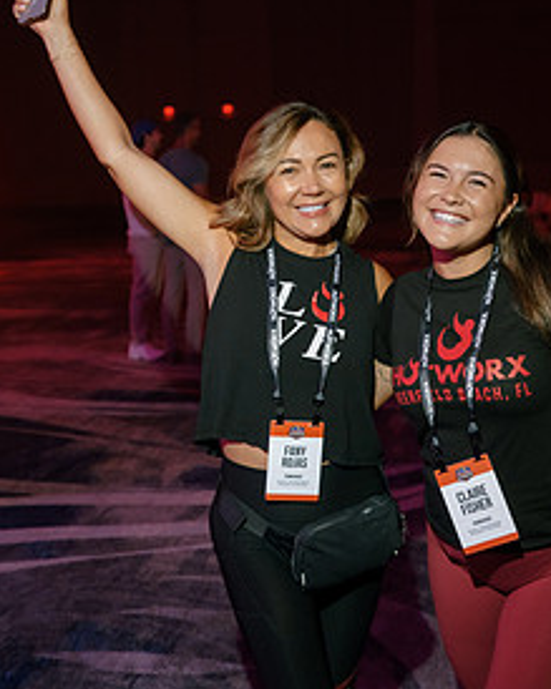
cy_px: 312
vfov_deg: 34.7
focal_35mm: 54
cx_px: 312
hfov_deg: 28.1
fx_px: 1101
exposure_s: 1/160
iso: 1250
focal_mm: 35
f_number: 4
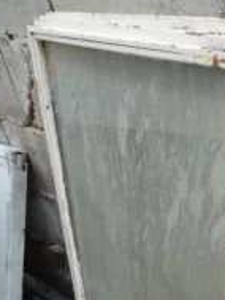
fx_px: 476
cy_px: 305
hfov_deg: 25.4
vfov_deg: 32.0
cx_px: 220
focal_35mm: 55
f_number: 1.8
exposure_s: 1/20
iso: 2347
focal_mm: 4.75
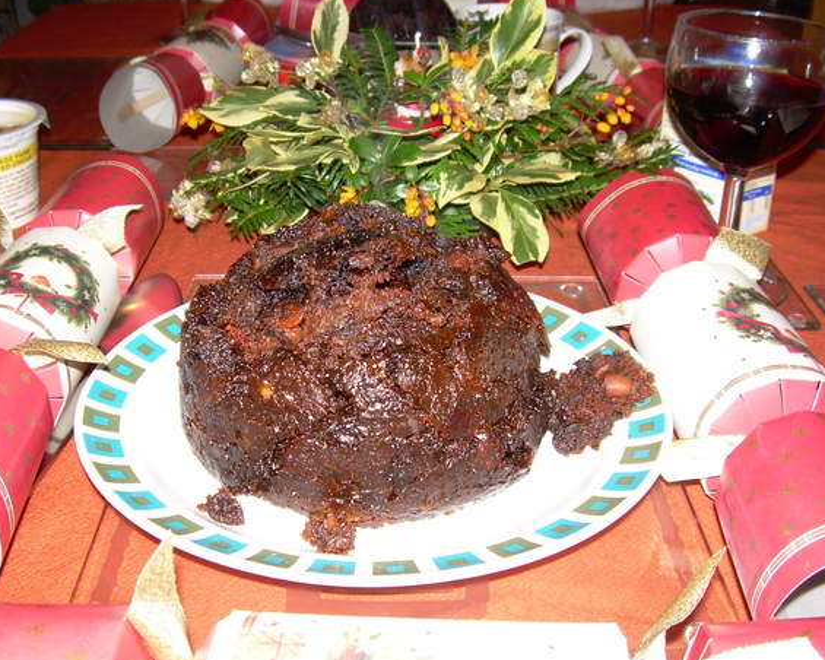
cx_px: 393
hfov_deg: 43.8
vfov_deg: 35.7
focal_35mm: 42
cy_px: 331
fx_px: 1026
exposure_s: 1/60
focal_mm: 6.3
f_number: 2.8
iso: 50
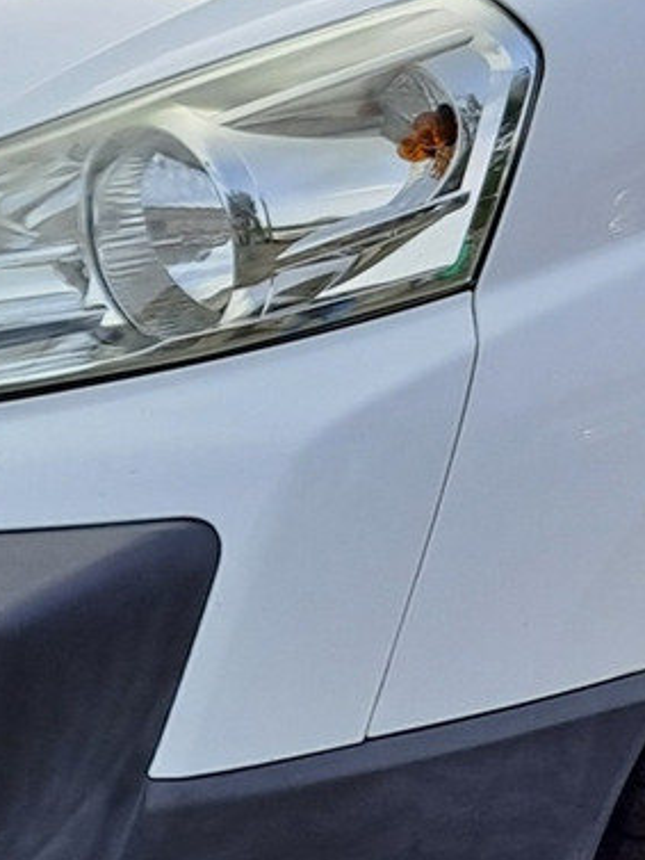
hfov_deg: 12.9
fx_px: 2632
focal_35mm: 106
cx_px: 1101
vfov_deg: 18.5
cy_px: 276
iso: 32
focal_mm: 4.65
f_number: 1.8
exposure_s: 1/959
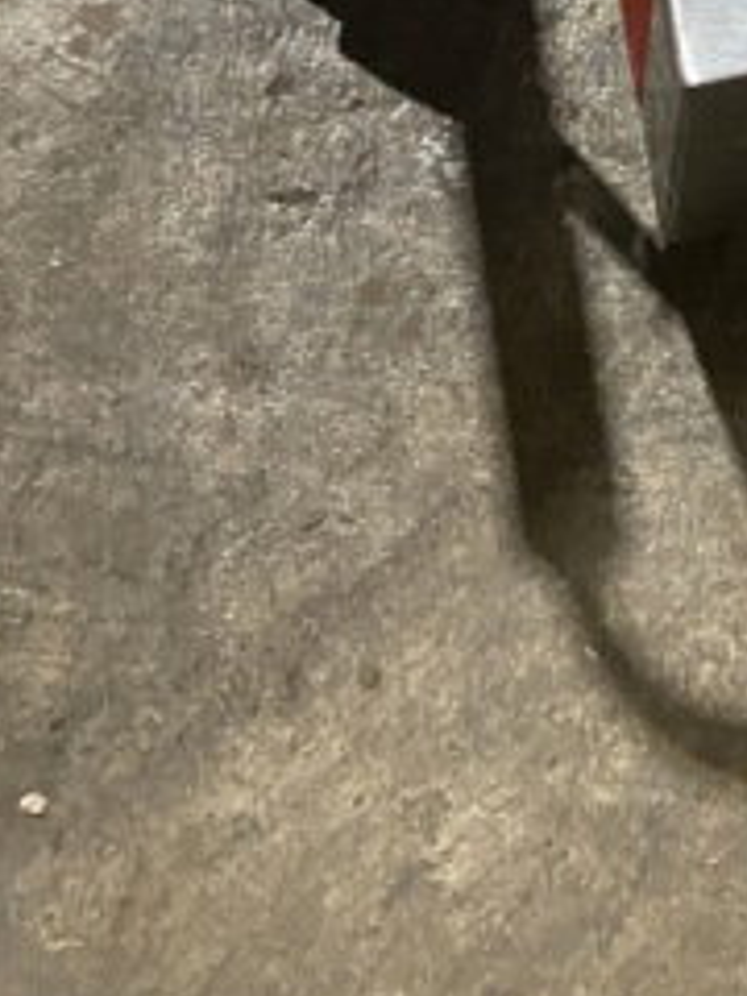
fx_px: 2532
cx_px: 1087
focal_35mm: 88
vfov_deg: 19.5
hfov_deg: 15.6
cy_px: -483
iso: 500
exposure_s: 1/59
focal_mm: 4.25
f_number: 1.8
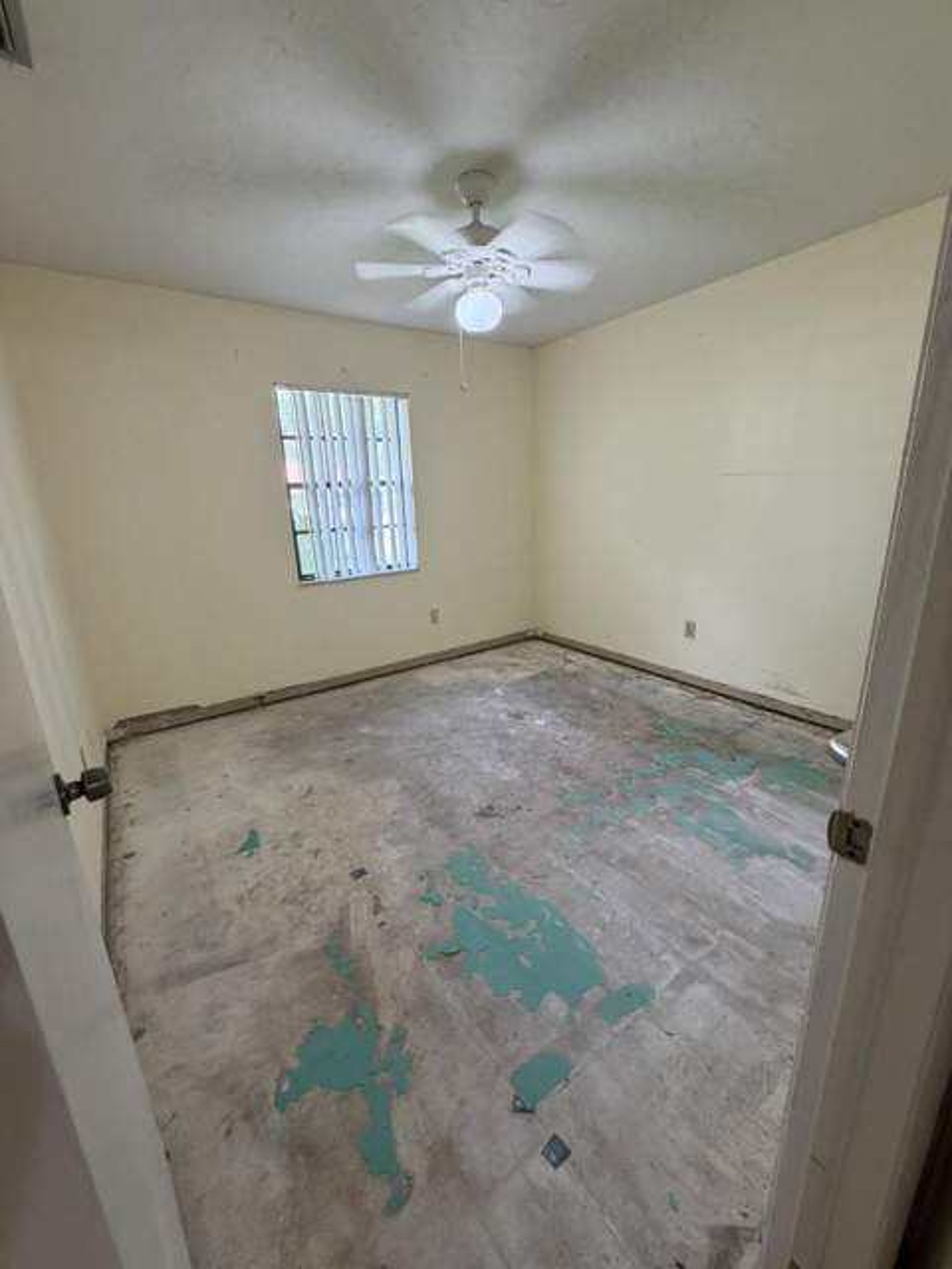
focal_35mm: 14
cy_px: 634
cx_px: 476
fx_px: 513
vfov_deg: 102.1
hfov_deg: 85.7
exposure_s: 1/60
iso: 200
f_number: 2.2
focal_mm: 2.22
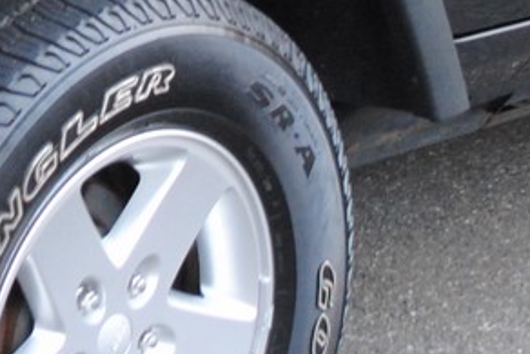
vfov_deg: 7.5
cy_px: -193
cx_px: -42
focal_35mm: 181
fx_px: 2666
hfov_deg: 11.2
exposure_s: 1/30
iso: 640
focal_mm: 22
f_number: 4
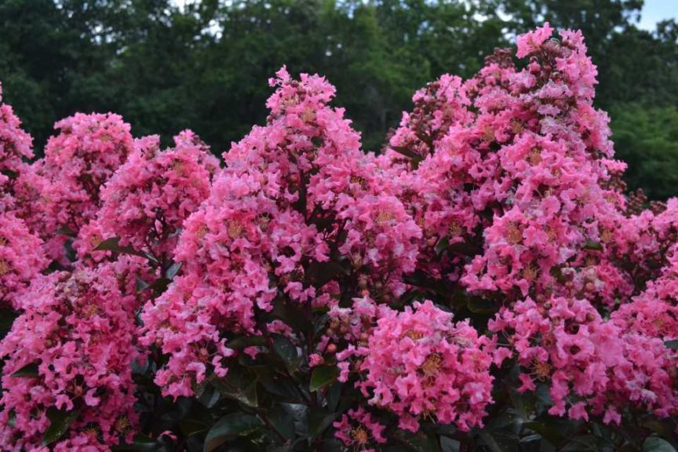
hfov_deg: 53.1
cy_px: 226
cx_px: 339
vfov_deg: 36.9
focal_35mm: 36
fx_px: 678
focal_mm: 24
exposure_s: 1/500
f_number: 8
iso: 800
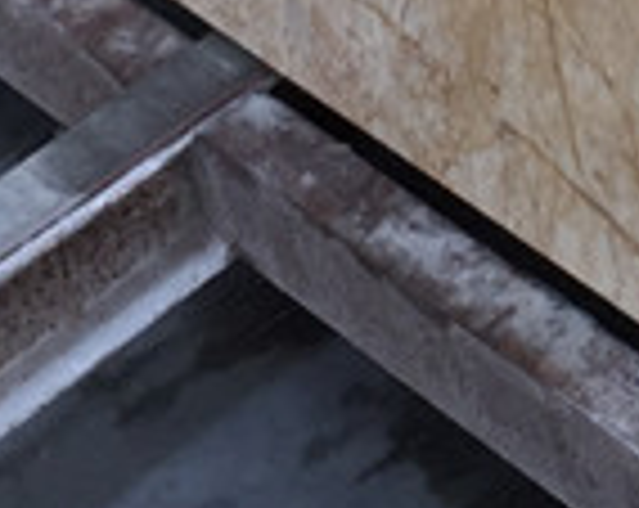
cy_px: -578
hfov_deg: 10.4
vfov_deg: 8.1
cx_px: 968
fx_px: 3397
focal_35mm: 180
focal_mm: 4.15
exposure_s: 1/50
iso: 40
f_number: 2.2
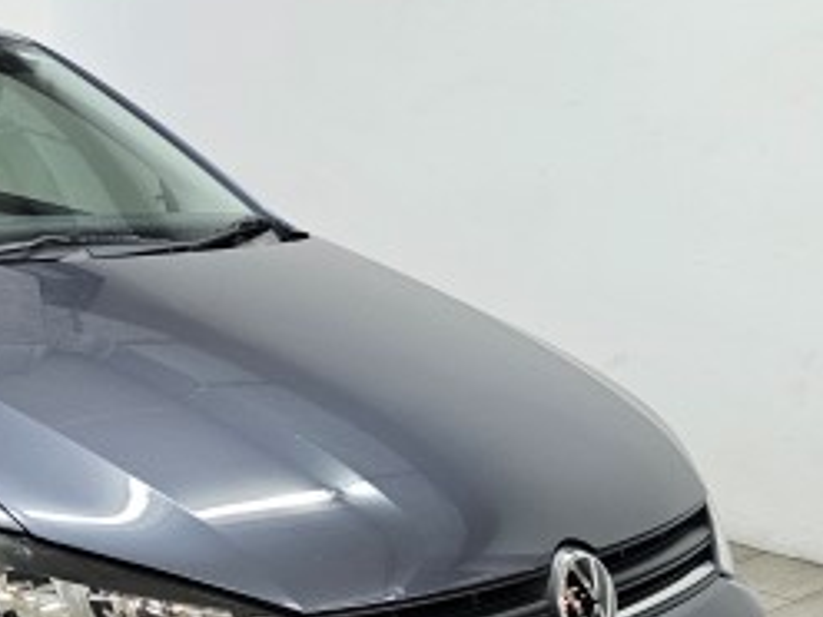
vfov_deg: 24.4
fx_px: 1427
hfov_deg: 29.3
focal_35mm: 60
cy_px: 385
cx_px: -63
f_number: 1.7
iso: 500
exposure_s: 1/100
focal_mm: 6.3
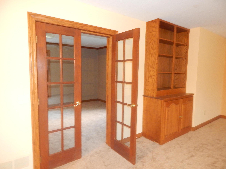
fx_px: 144
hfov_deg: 76.4
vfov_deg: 61.1
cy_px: 84
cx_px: 113
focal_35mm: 22
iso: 400
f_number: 3
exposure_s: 1/2
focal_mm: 4
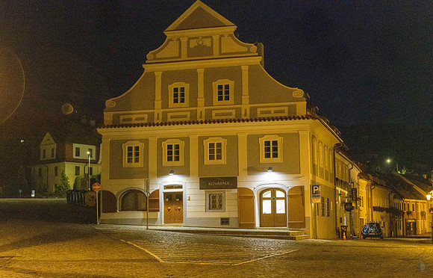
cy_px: 154
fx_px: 640
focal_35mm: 54
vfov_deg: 24.5
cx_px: 219
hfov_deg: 37.4
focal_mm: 50
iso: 8000
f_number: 3.5
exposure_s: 1/100
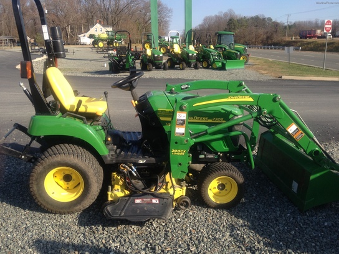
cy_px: 127
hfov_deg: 52.6
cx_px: 170
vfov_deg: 40.7
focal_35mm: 35
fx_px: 343
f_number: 2.4
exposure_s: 1/890
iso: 50
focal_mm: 4.28
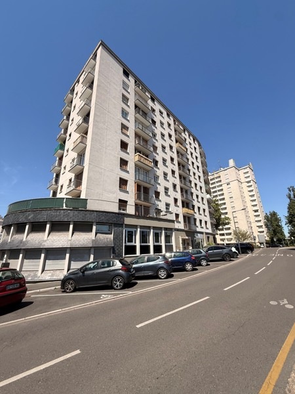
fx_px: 159
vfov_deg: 102.1
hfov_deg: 85.7
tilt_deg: +16.5
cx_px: 148
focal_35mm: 14
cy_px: 197
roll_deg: +2.0
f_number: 2.2
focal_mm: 2.22
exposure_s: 1/2092
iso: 50
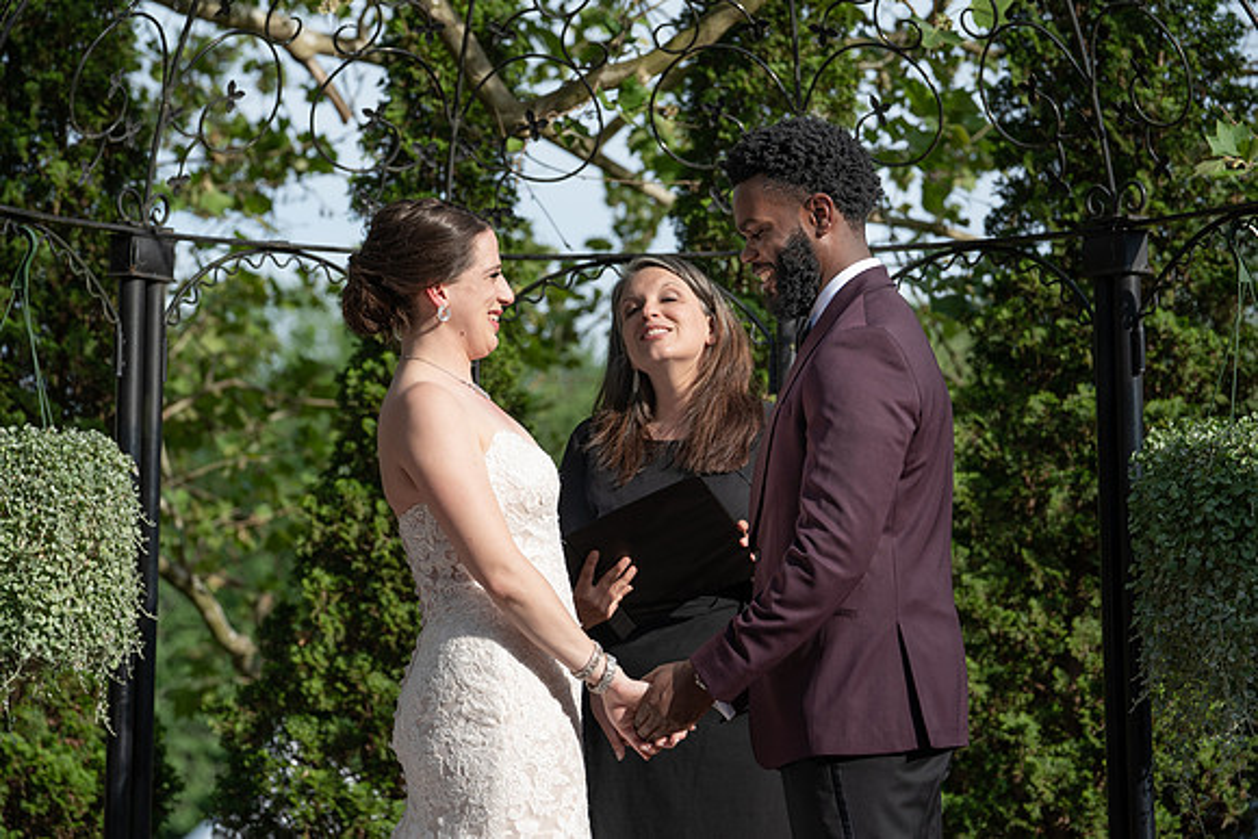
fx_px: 5141
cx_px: 602
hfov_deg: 14.0
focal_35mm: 147
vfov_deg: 9.3
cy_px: 401
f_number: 5.6
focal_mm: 138
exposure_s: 1/200
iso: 50
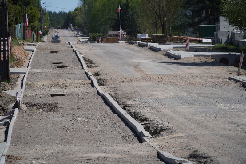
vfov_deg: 8.7
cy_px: 82
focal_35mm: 158
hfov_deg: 13.0
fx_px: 1076
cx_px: 123
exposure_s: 1/1000
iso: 100
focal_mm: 105
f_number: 4.5
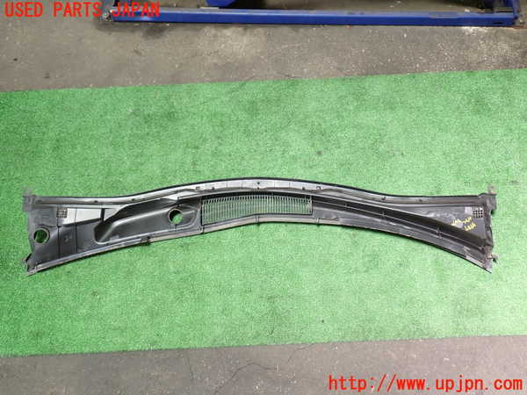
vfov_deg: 46.8
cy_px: 198
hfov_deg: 60.0
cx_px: 264
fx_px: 457
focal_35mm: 30
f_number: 2.3
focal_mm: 5.4
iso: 200
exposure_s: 1/60
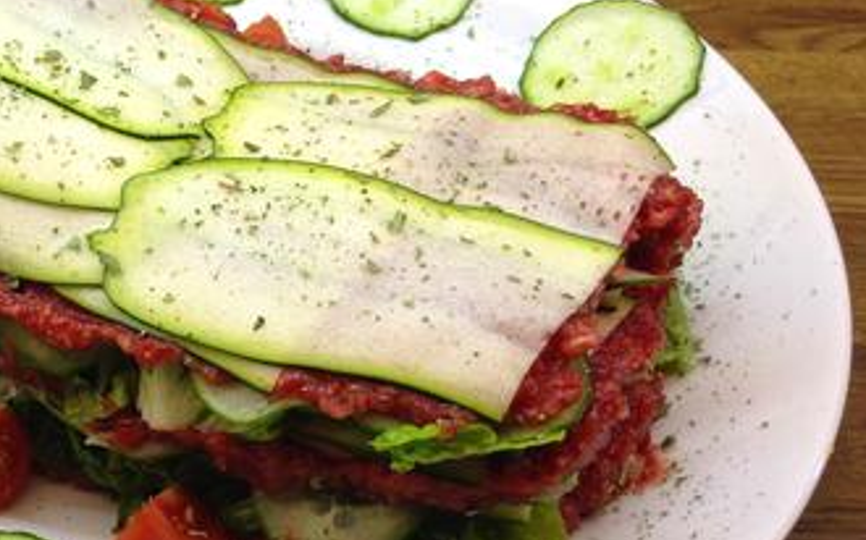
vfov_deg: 23.0
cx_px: 184
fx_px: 1321
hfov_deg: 35.2
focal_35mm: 56
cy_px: 364
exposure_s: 1/30
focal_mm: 4.12
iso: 50
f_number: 2.4
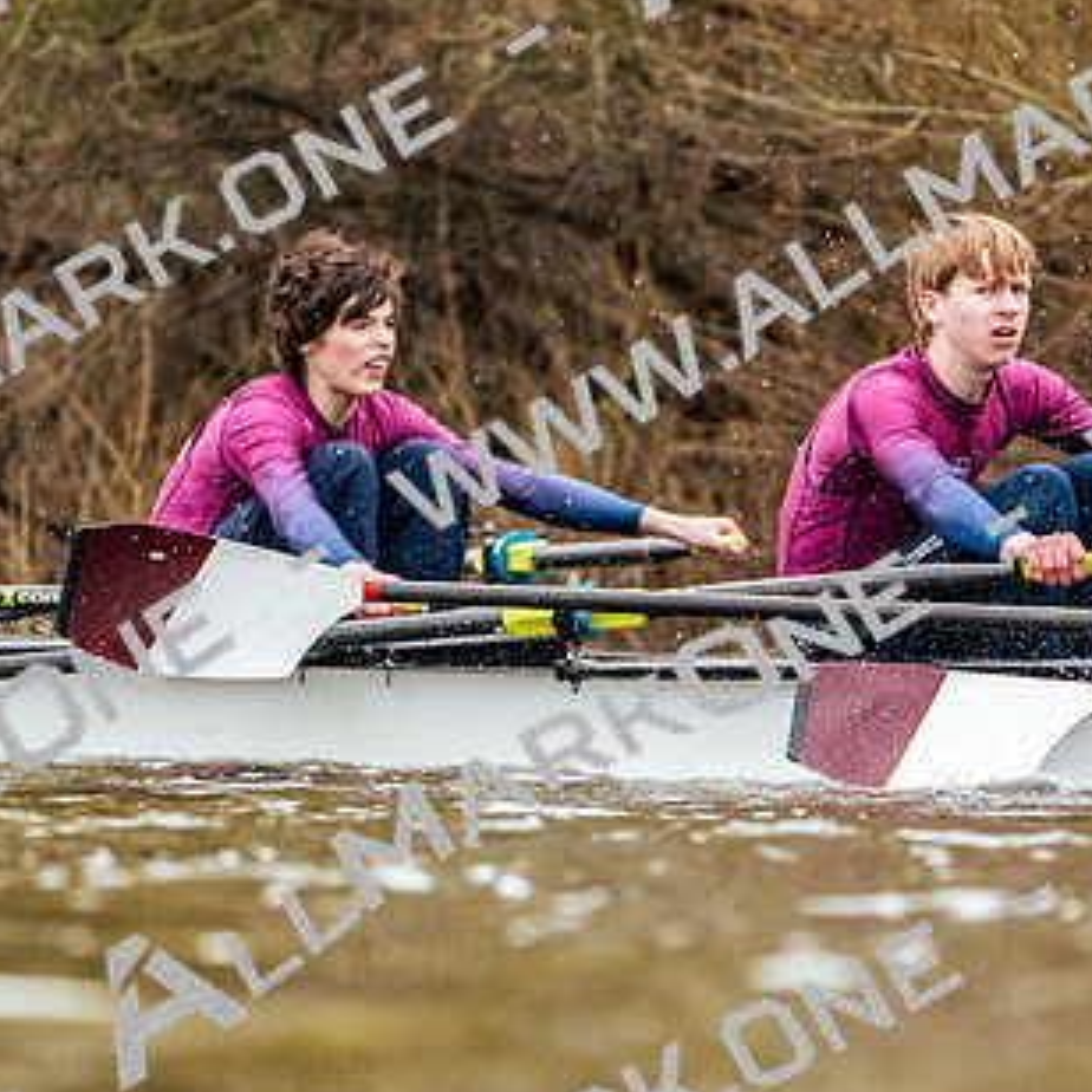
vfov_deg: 3.3
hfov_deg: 3.3
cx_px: 826
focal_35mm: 527
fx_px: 18809
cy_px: 541
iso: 3200
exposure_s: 1/2000
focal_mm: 329
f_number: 6.3
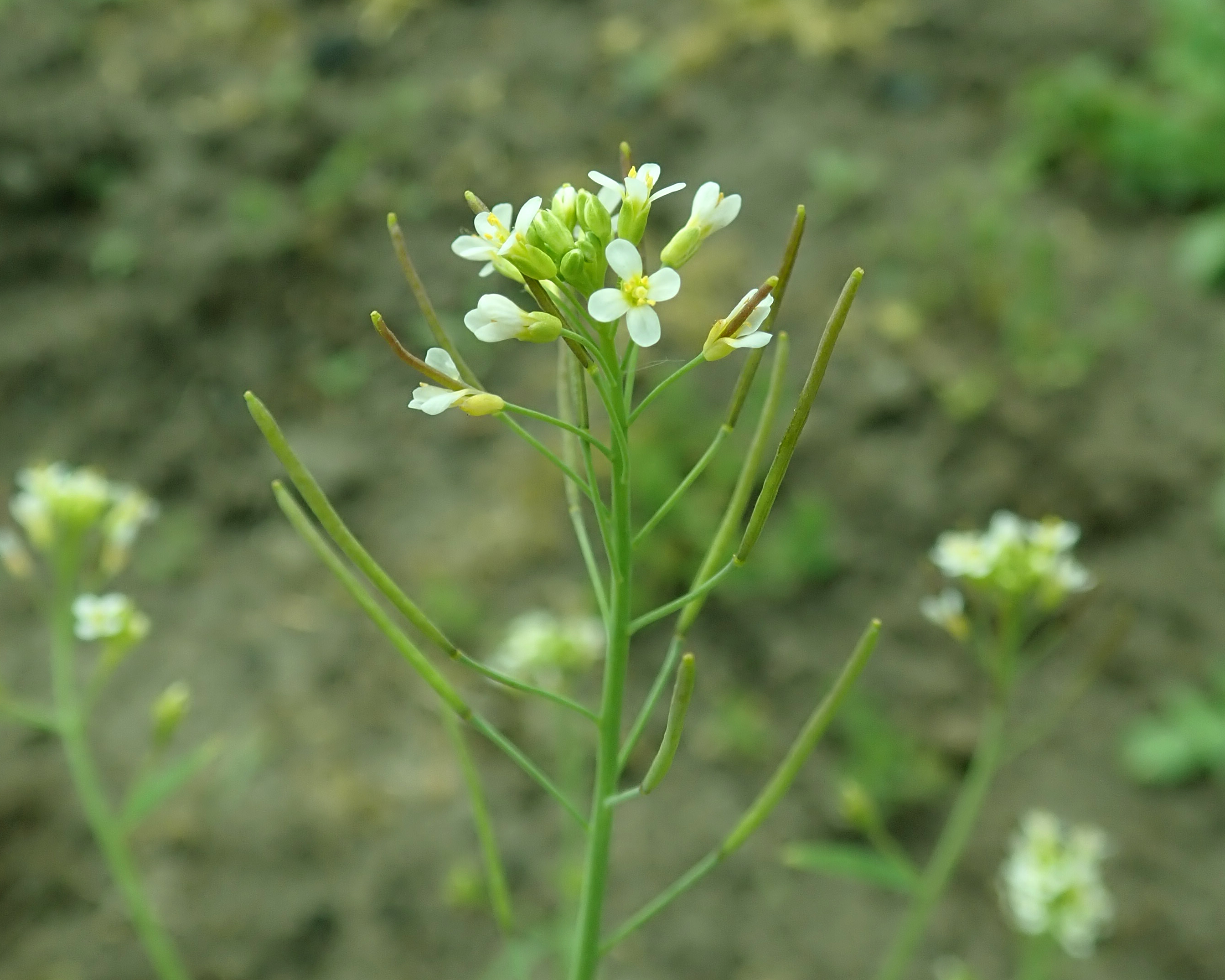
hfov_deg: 55.6
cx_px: 575
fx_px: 1160
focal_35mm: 32
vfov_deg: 45.8
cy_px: 495
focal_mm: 5.5
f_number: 3.2
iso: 100
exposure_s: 1/500
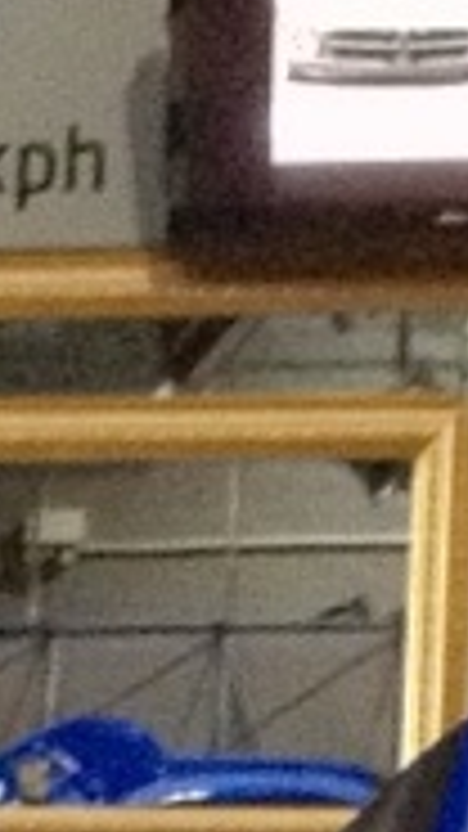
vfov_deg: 9.7
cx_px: 50
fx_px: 4657
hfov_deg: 5.7
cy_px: 1511
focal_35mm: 211
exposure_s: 1/15
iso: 500
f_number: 2.4
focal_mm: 4.28
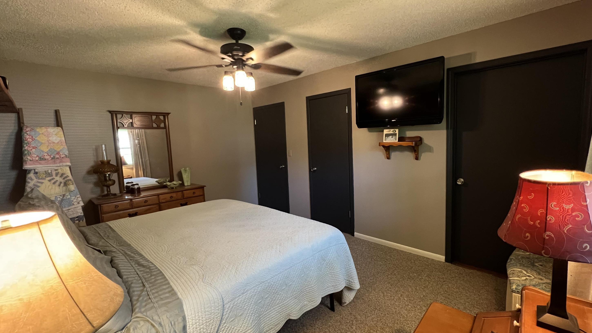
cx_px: 307
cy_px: 163
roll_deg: +2.5
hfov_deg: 102.9
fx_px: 235
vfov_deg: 70.5
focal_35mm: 15
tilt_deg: -6.1
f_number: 1.8
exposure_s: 1/60
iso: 640
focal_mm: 1.57
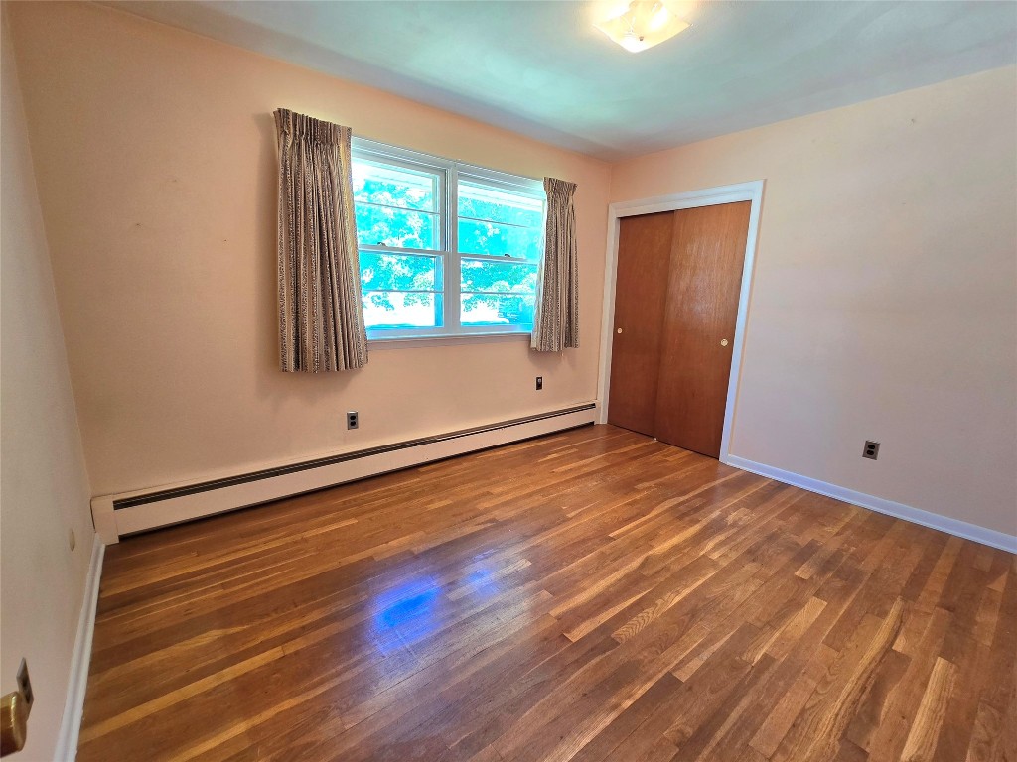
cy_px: 381
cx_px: 508
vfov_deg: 89.9
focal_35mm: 13
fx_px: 382
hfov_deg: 106.2
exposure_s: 1/60.2
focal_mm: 2.2
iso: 100
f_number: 2.2
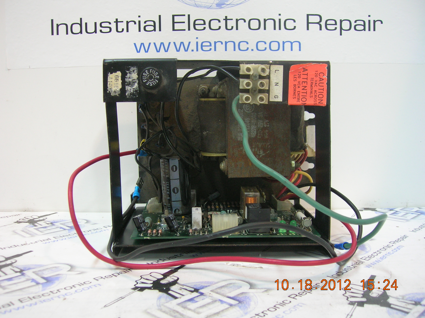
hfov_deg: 51.4
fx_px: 442
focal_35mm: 36
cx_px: 212
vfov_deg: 39.6
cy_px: 159
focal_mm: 6
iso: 92
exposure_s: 1/4.4
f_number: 2.9
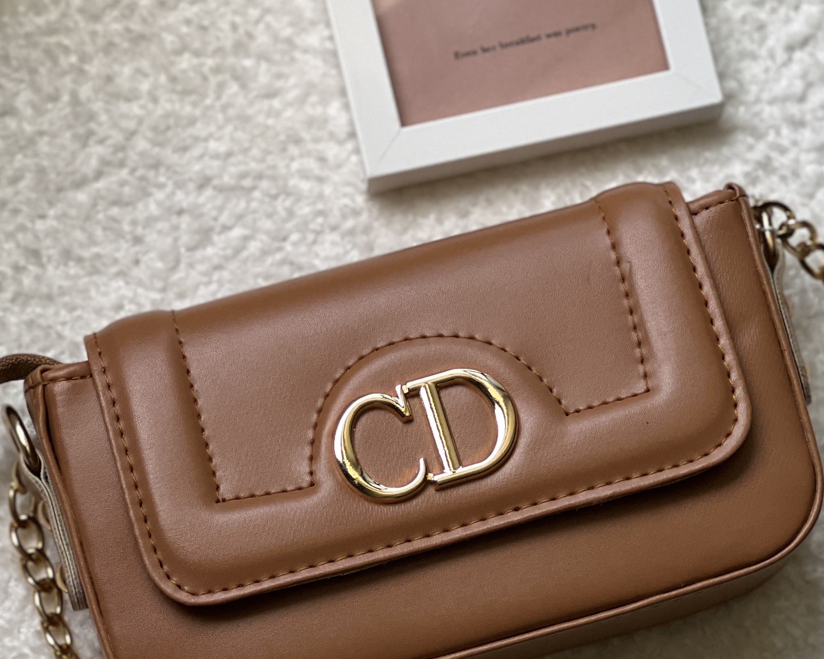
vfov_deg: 10.5
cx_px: 439
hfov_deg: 13.1
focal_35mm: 147
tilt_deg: -78.6
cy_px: 442
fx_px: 3585
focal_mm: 9
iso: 160
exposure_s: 1/121
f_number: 2.8
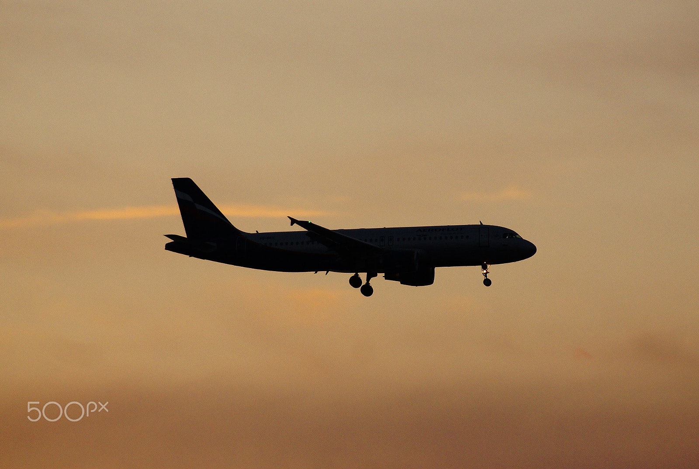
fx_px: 5837
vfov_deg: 4.6
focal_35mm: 300
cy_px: 234
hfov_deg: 6.9
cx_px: 350
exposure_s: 1/320
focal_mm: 200
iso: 640
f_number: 5.6
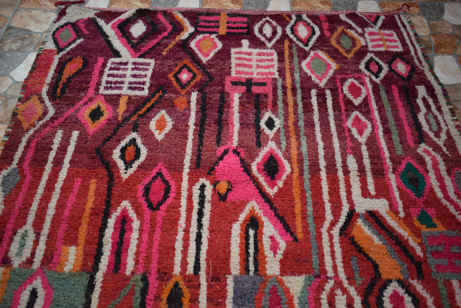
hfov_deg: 49.5
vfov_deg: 34.3
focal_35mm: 39
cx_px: 230
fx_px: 500
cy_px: 154
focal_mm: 26
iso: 100
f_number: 4
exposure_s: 1/160
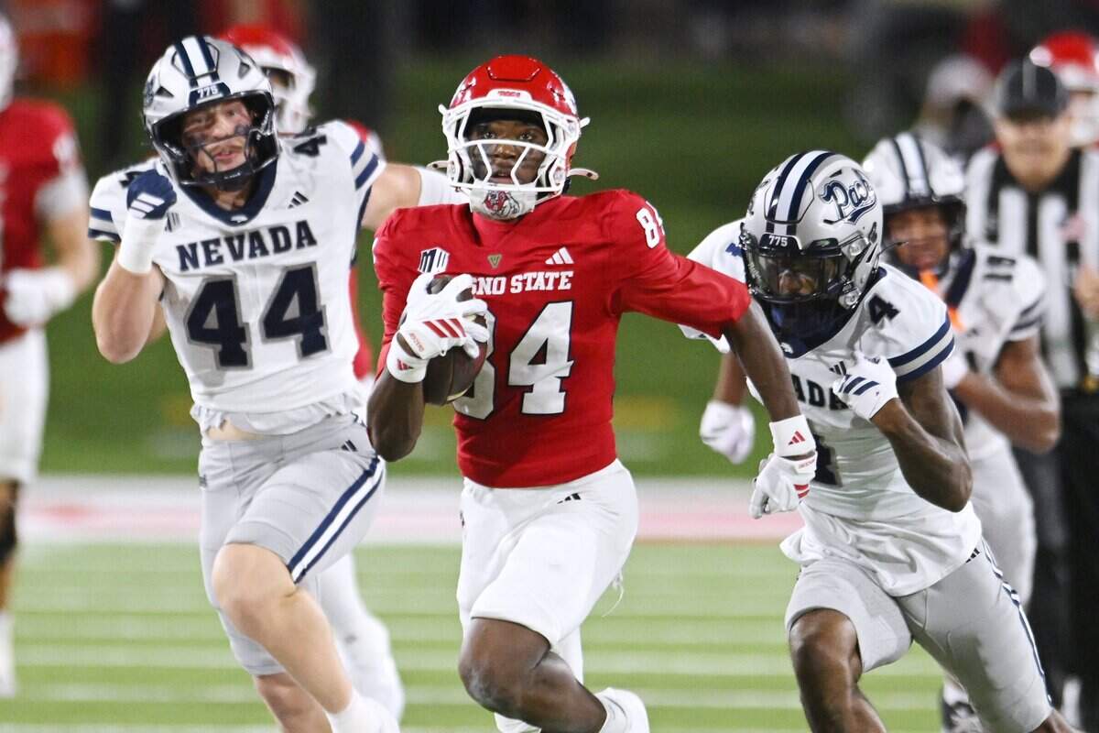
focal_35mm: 600
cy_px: 366
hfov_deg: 3.4
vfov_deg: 2.3
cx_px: 550
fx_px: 18315
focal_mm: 400
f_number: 4
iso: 4000
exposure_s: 1/1600
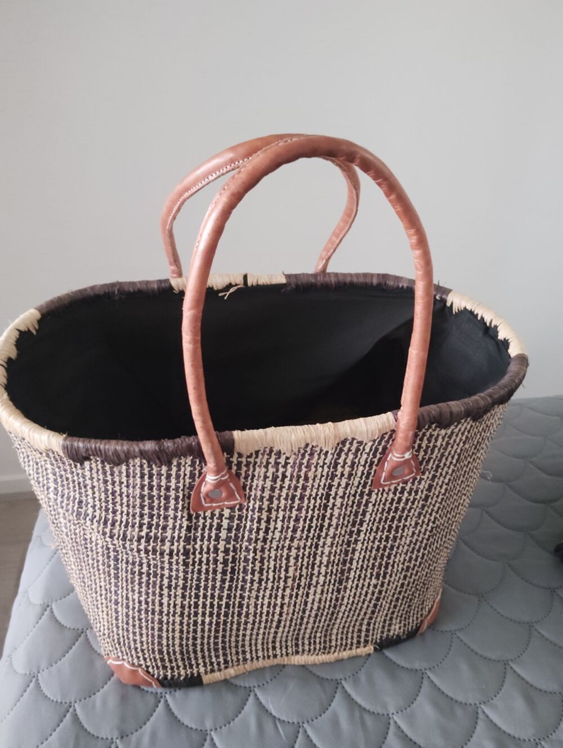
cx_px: 282
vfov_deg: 61.6
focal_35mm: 29
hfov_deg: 48.3
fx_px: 627
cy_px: 374
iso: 1050
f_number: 1.8
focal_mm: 4.25
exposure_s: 1/20
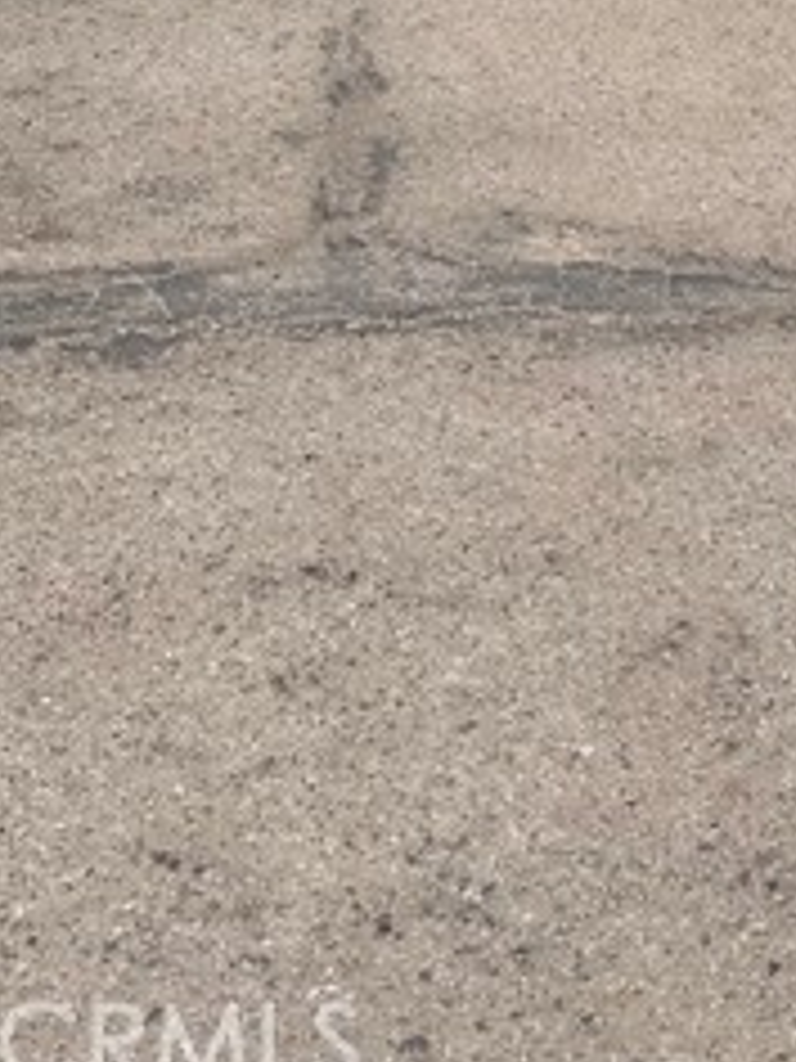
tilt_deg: -3.6
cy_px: -333
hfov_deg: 21.8
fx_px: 1993
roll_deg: -2.9
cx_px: 783
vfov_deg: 25.5
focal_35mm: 65
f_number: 1.78
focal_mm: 6.76
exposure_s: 1/7353
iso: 80
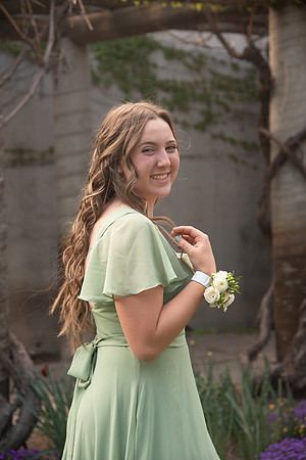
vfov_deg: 22.1
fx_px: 1173
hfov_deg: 14.9
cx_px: 153
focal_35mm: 92
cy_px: 230
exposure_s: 1/125
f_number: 5
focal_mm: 92
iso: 400
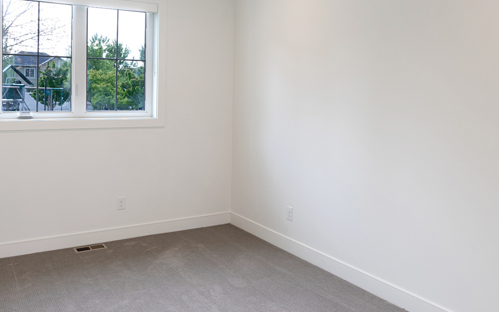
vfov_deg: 37.7
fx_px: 449
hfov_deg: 58.1
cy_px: 96
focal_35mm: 33
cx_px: 244
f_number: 9
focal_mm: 16
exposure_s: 1/5
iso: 400
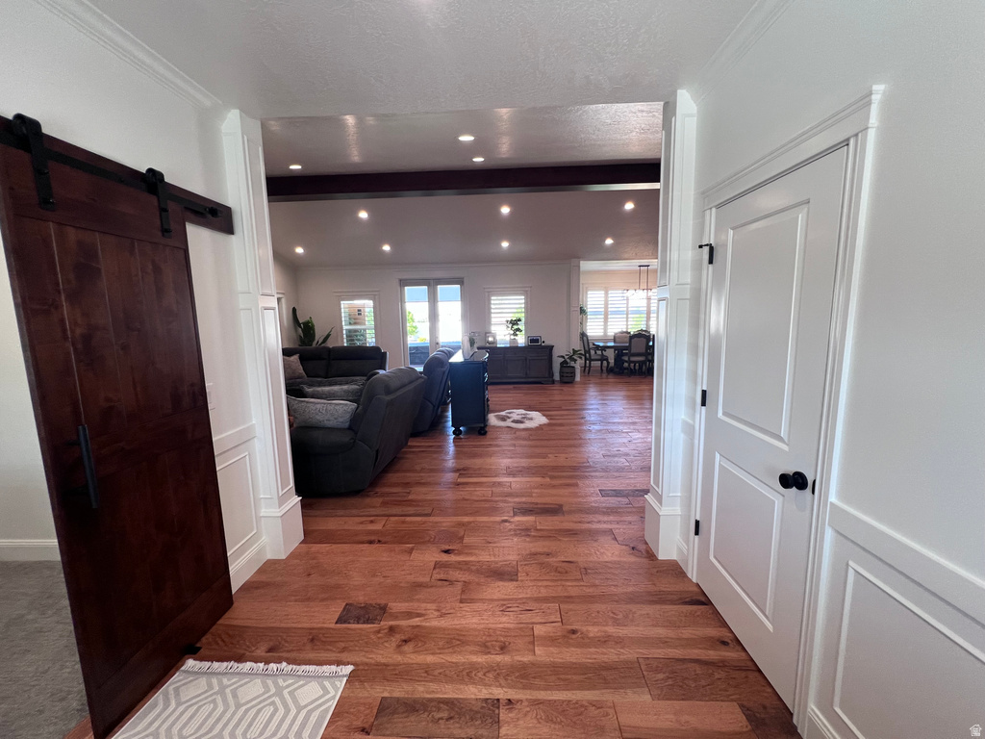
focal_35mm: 13
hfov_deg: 106.2
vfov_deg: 89.9
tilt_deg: -7.5
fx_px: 370
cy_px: 370
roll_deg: +1.5
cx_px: 492
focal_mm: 1.57
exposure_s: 1/120
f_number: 1.8
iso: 160
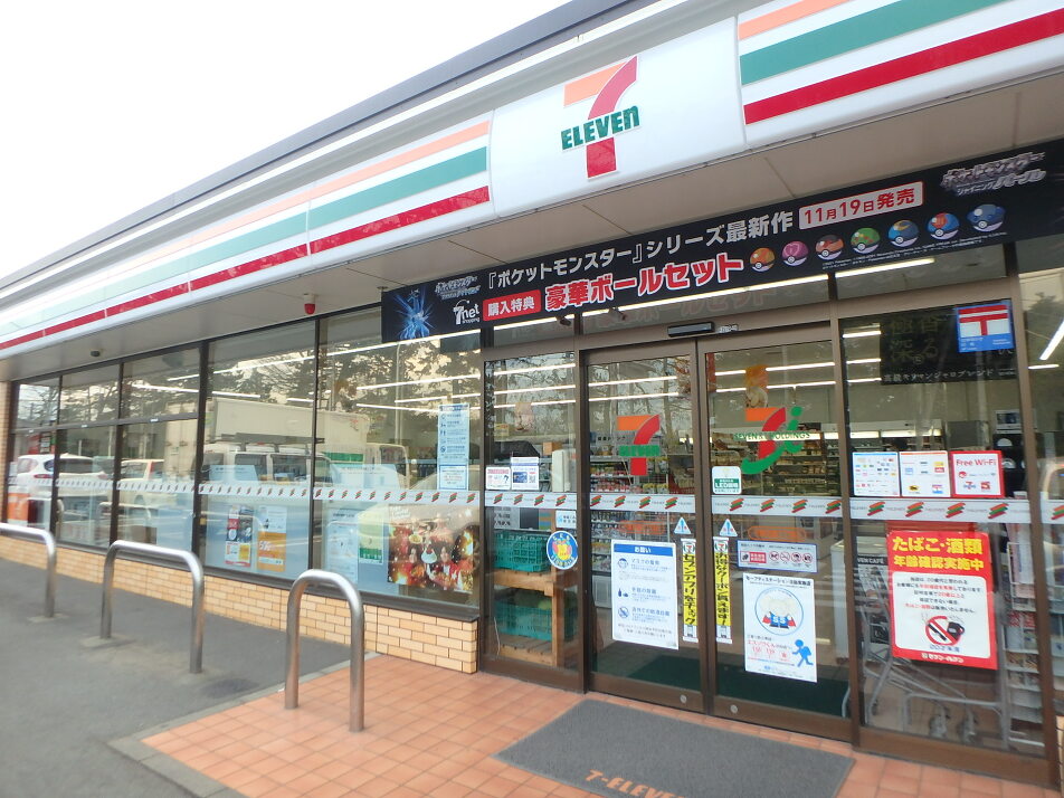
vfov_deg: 63.4
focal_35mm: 21
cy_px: 399
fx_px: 645
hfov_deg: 79.0
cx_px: 532
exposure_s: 1/100
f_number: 3.5
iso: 125
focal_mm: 3.7
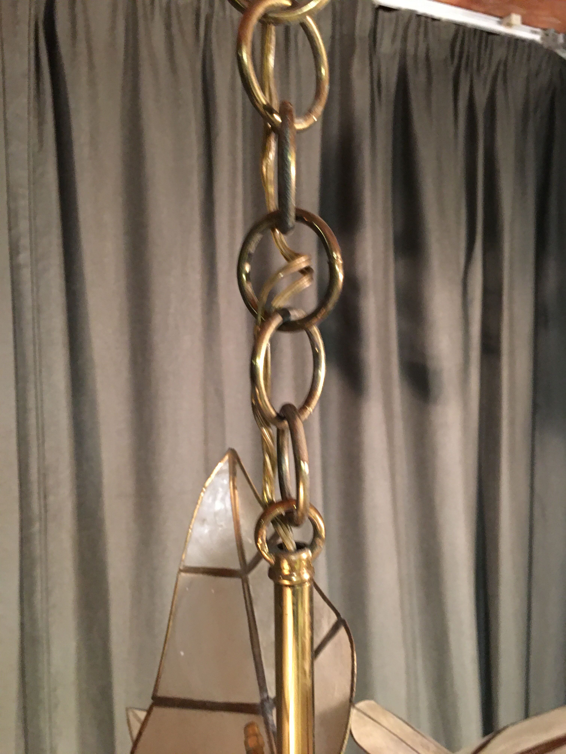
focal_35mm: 29
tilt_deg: -6.1
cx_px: 283
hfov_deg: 48.2
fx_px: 632
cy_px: 377
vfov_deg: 61.7
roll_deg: -0.3
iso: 80
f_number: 2.2
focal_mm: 4.15
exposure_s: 1/4
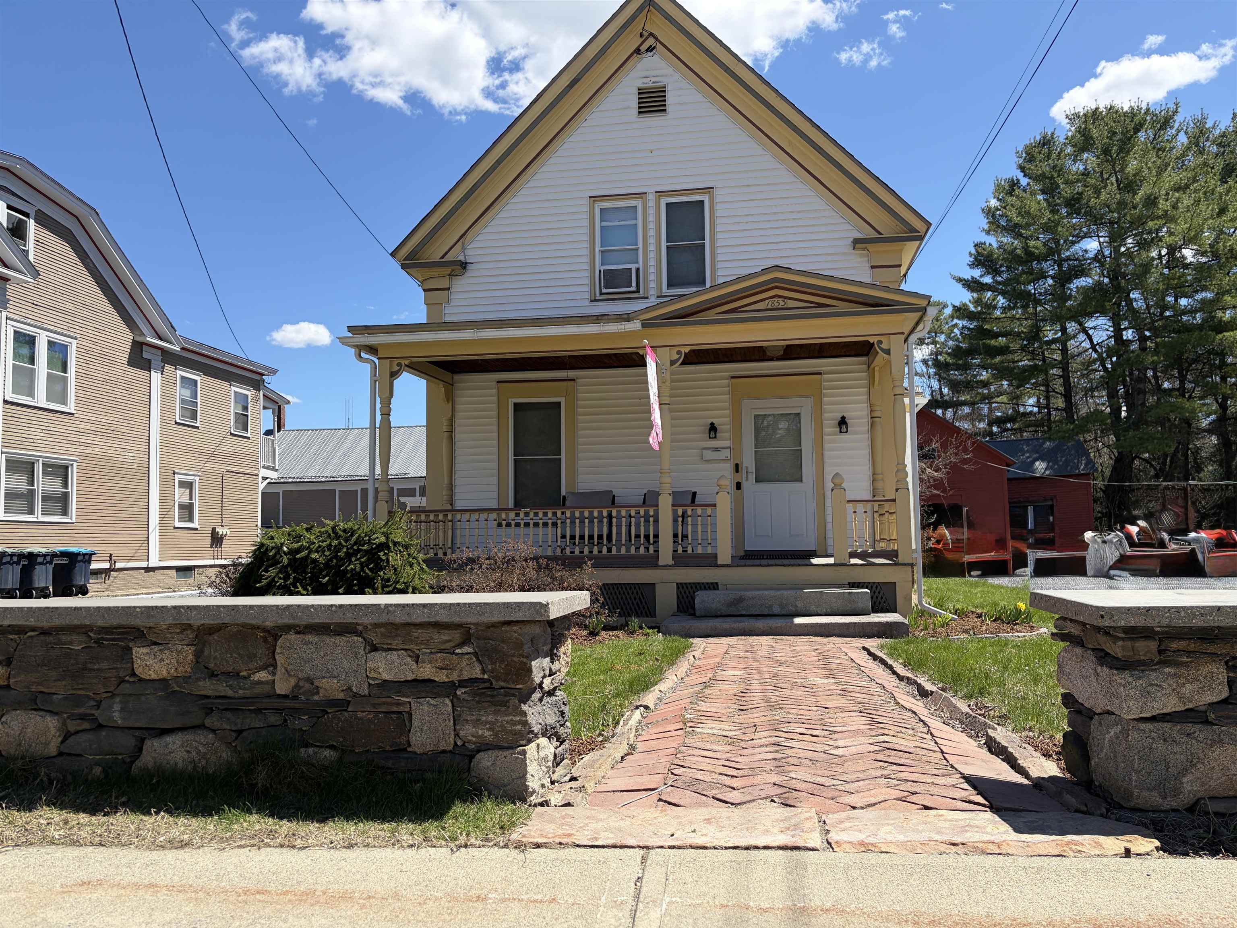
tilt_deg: +4.3
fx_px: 929
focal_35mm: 26
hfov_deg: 67.3
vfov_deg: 53.1
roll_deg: +2.1
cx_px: 618
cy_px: 464
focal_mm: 5.96
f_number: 1.6
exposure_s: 1/2865
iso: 50
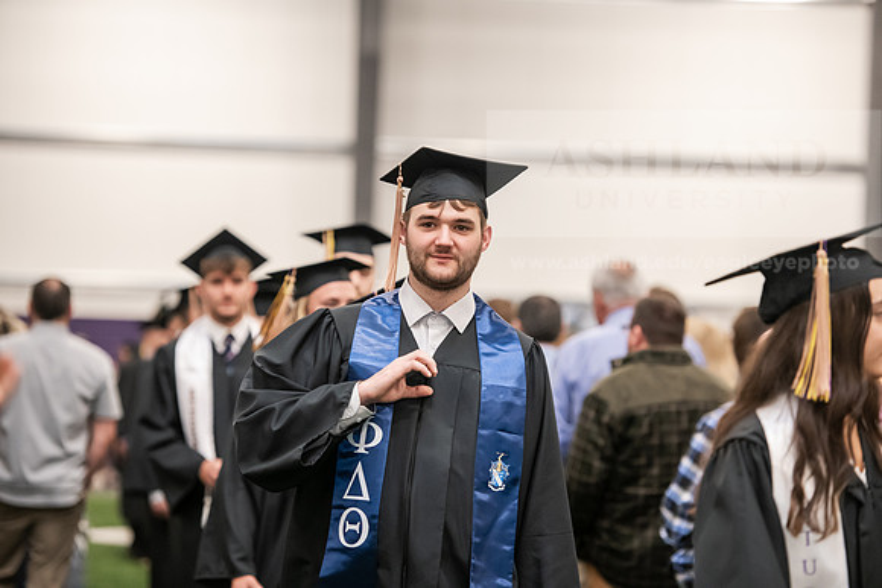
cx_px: 441
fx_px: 3431
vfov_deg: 9.8
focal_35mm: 140
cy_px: 294
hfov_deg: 14.7
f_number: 3.2
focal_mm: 140
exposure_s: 1/200
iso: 2500
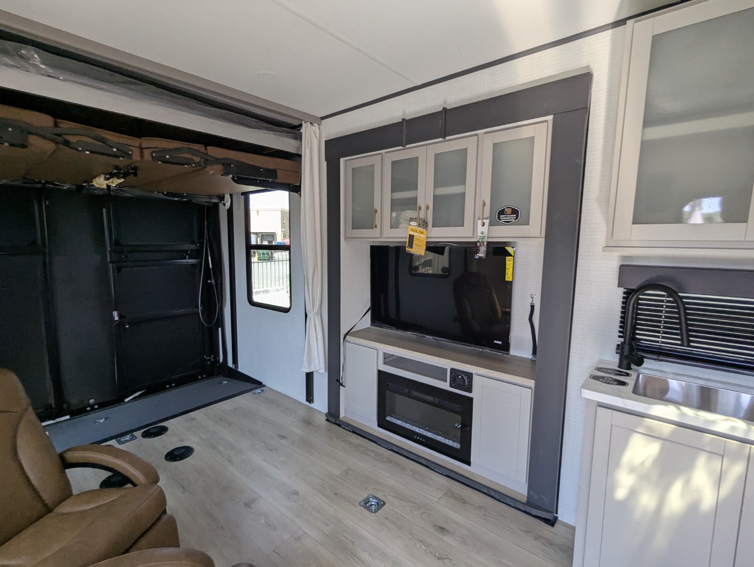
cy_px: 284
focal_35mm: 16
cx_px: 377
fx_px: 349
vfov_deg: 78.2
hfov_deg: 94.4
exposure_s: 1/216
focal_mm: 2.35
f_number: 2.2
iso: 155
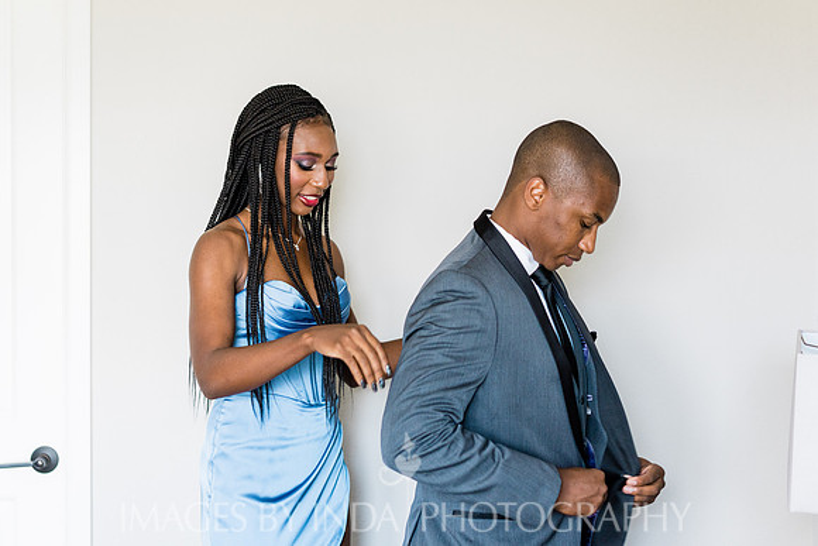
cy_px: 273
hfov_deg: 36.2
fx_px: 1250
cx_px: 409
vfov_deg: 24.6
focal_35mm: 55
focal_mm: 55
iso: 800
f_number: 2.8
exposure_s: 1/125
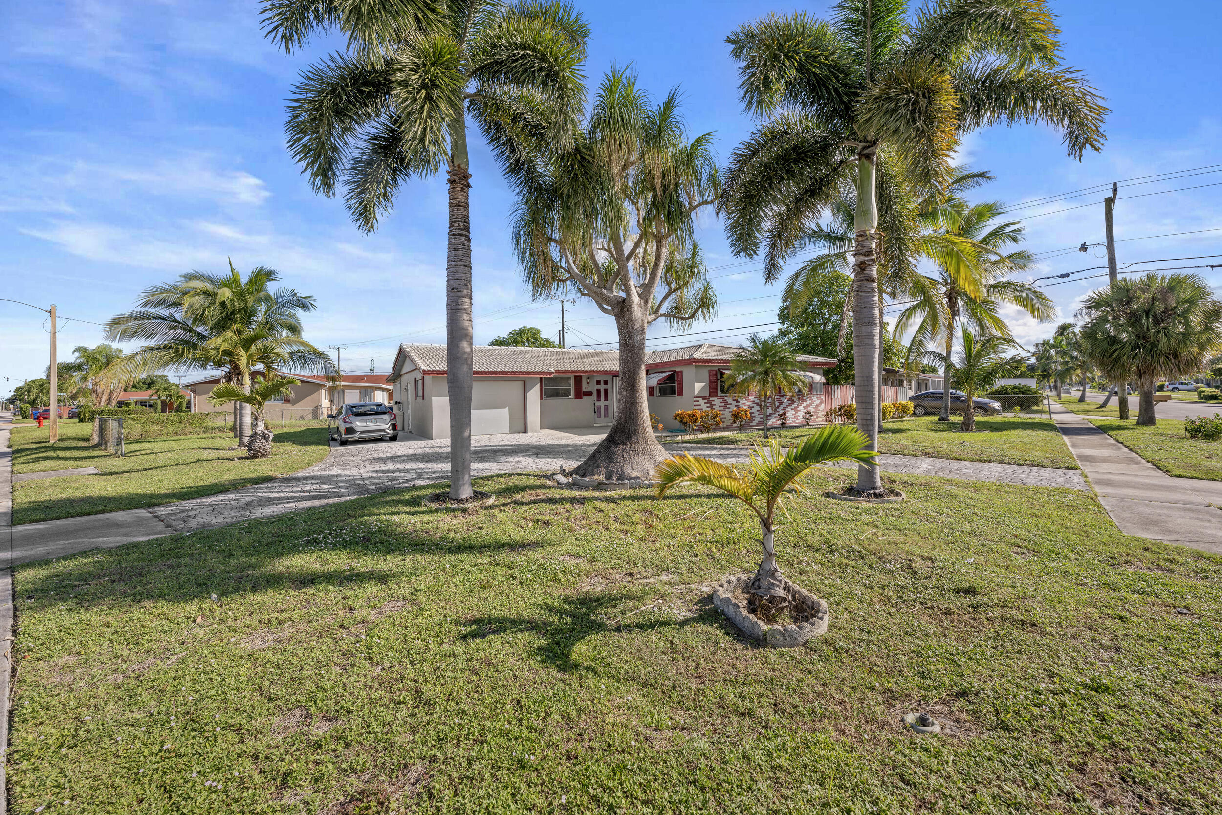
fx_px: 475
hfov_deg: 104.3
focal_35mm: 14
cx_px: 611
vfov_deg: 81.2
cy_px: 408
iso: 125
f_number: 8
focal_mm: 14
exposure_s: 1/1000
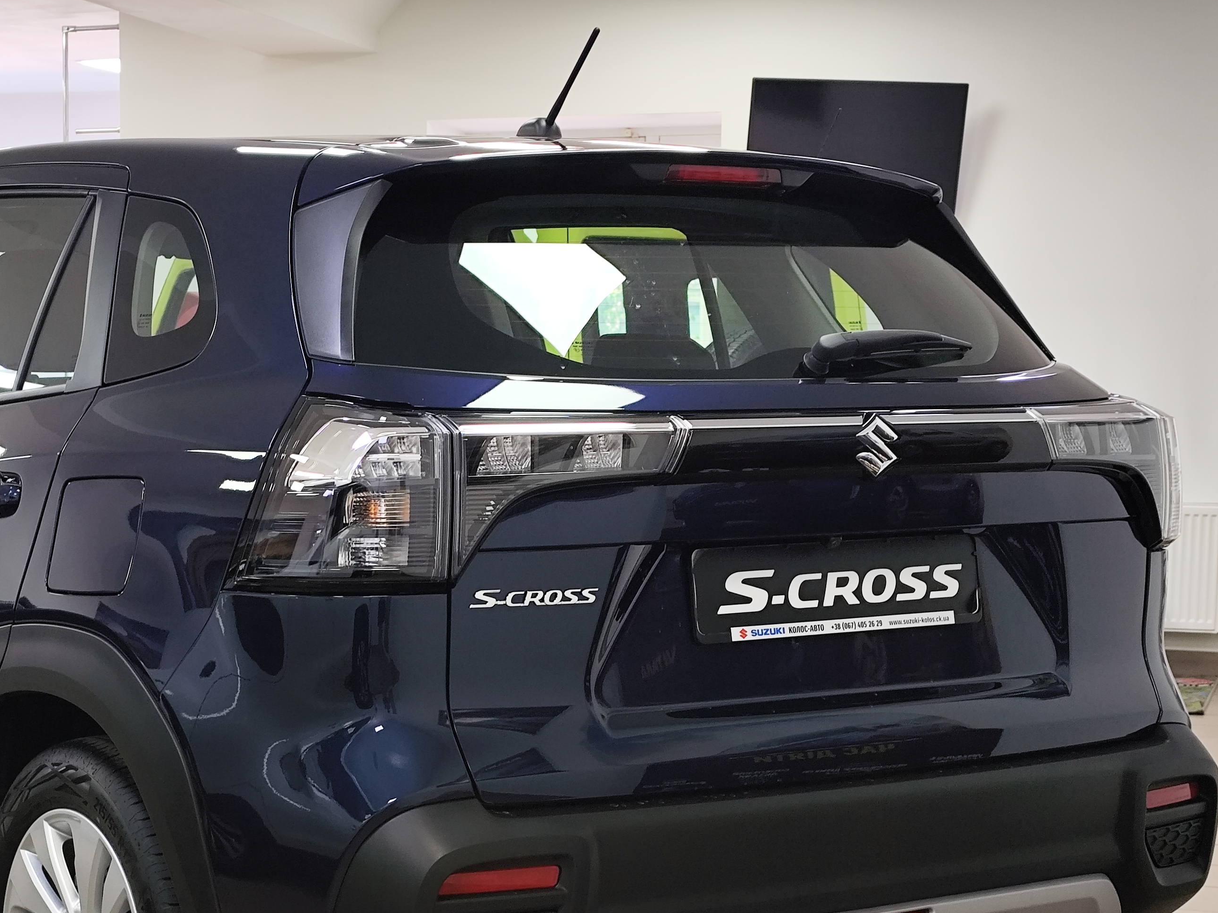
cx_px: 389
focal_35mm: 73
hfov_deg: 26.5
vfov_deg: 20.0
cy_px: 702
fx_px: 2568
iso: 100
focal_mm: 6.19
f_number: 1.65
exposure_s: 1/25
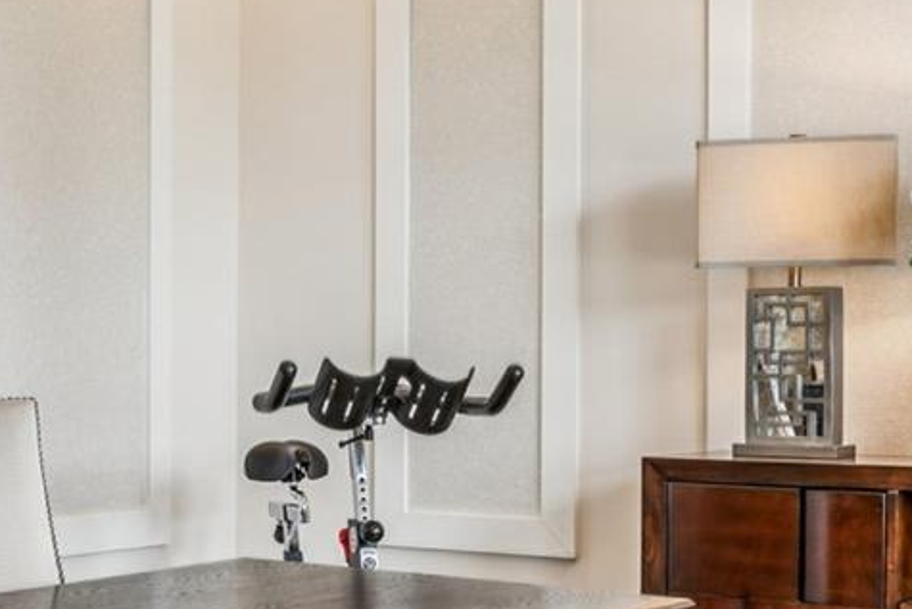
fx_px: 1803
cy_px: 364
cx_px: 161
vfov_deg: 19.1
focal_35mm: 71
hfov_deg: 27.7
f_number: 13
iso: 100
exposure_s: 1/2
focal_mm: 16.5
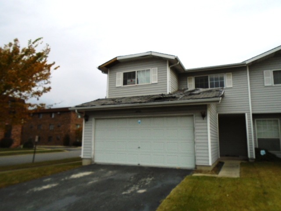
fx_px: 211
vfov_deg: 53.1
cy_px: 106
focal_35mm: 26
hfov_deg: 67.3
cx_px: 140
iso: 100
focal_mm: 4.6
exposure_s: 1/1250
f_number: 3.2
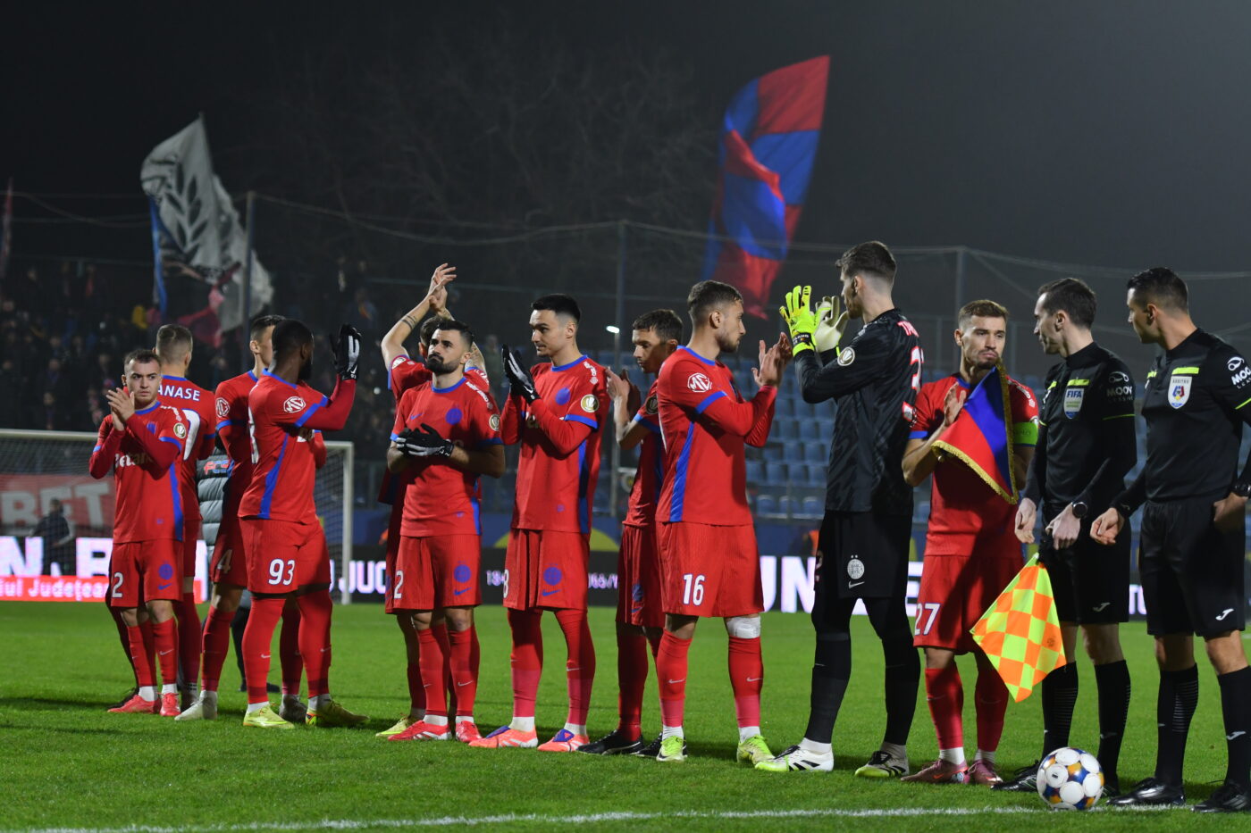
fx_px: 4690
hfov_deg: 15.2
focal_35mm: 135
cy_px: 416
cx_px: 626
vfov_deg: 10.2
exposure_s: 1/800
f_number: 2.8
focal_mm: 90
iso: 1000
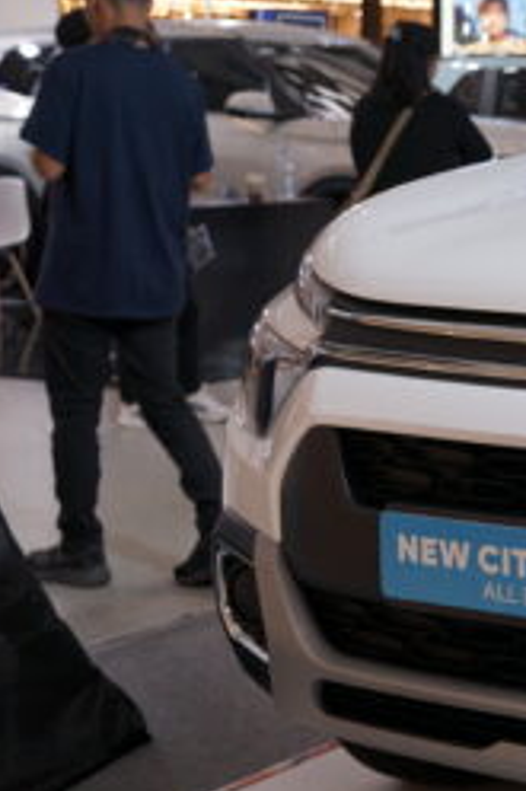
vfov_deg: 22.9
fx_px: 1953
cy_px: 383
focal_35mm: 89
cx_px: 921
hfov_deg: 13.8
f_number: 4
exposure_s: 1/60
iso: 200
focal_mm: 35
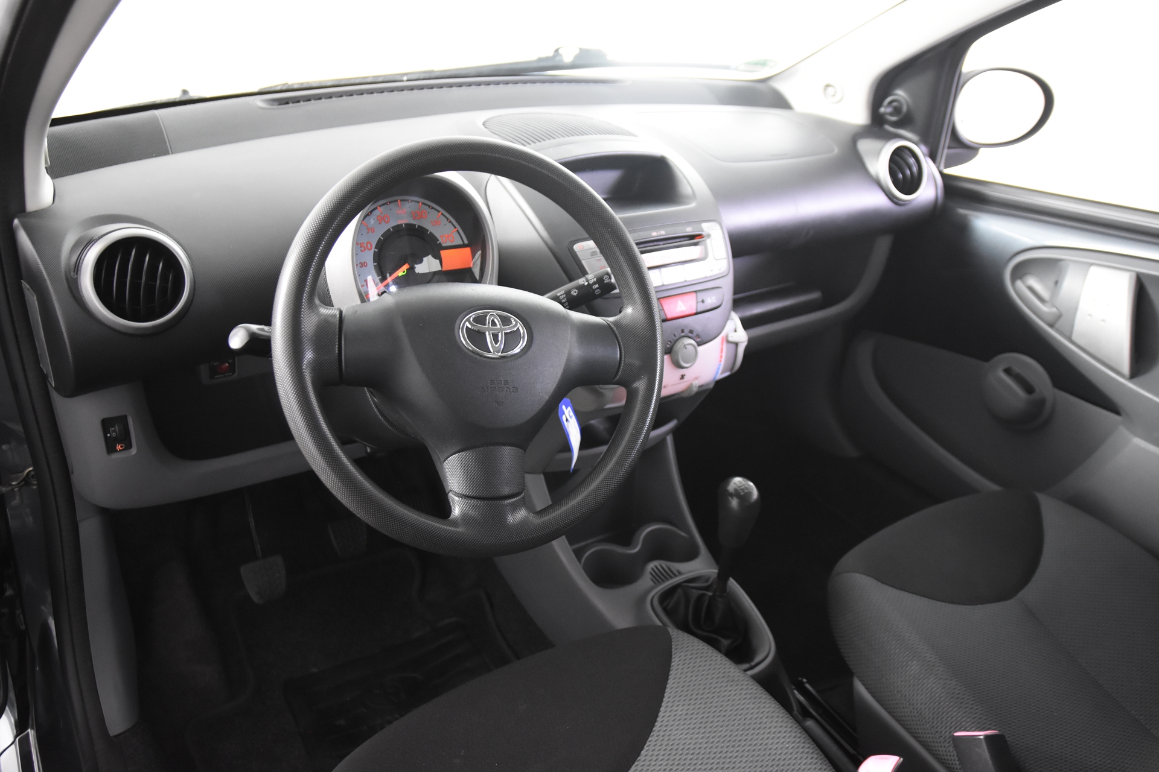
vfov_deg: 43.6
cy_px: 386
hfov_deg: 61.9
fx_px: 966
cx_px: 580
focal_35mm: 30
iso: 2200
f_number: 2.8
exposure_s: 1/30
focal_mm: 20
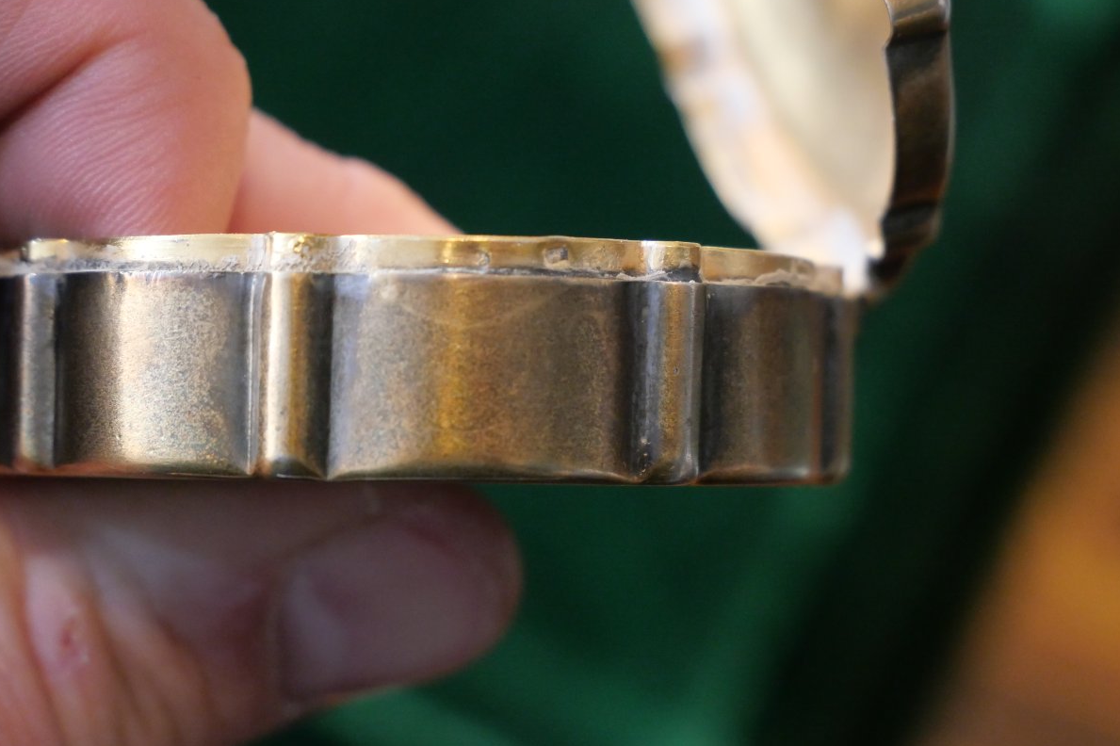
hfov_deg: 16.3
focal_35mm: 126
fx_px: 3919
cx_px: 560
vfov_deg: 10.9
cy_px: 335
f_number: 5.6
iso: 3200
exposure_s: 1/80
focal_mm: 60
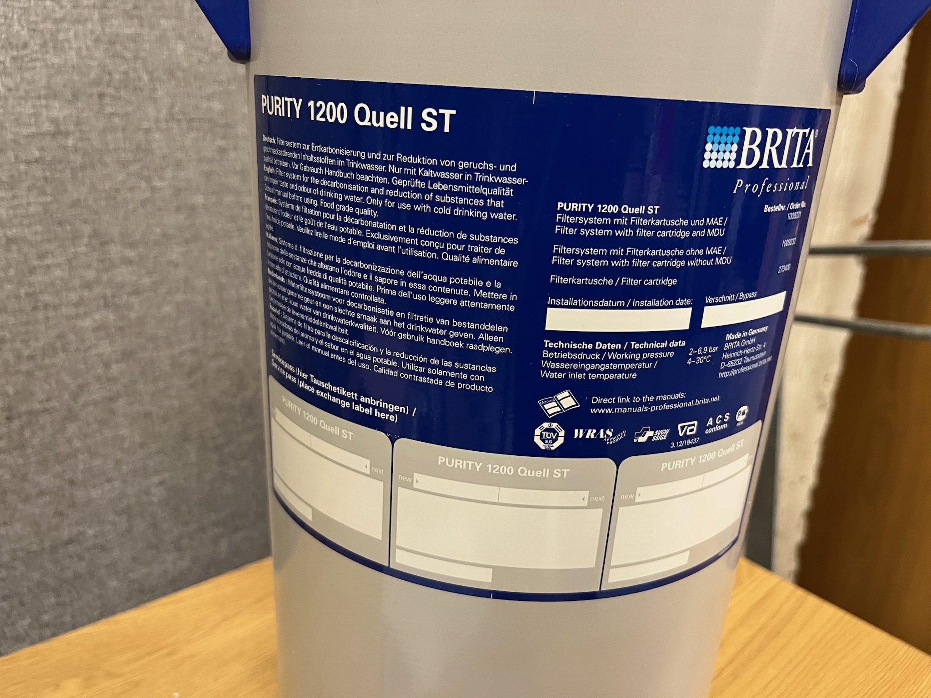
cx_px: 466
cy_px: 349
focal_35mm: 26
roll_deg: -1.2
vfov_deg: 53.1
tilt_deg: -19.8
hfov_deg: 67.3
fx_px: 699
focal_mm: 5.1
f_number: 1.6
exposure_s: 1/50
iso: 250
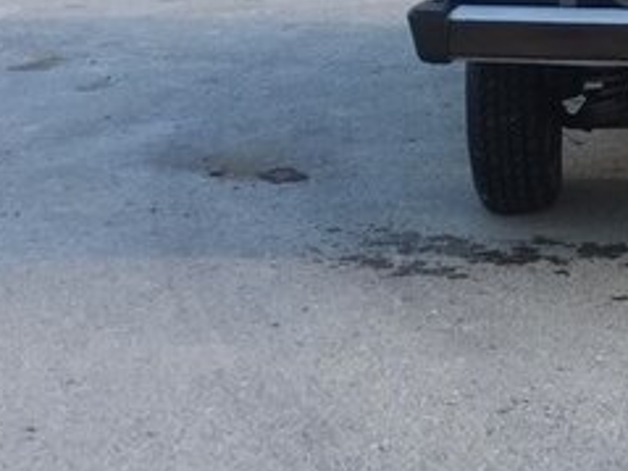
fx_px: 1451
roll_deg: -1.1
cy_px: -33
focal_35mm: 80
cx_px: 807
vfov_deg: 17.8
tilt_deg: -8.1
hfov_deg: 22.1
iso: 32
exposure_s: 1/101
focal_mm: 4.15
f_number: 2.2
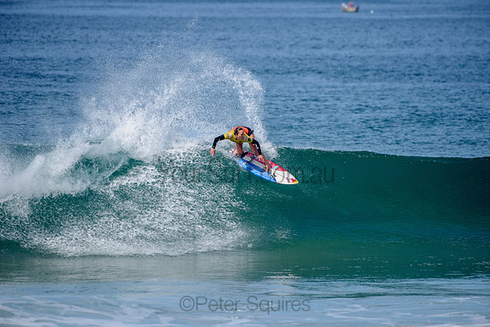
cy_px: 164
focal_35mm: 500
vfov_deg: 2.8
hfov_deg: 4.1
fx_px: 6807
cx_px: 245
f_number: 6.3
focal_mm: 500
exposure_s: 1/2500
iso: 250
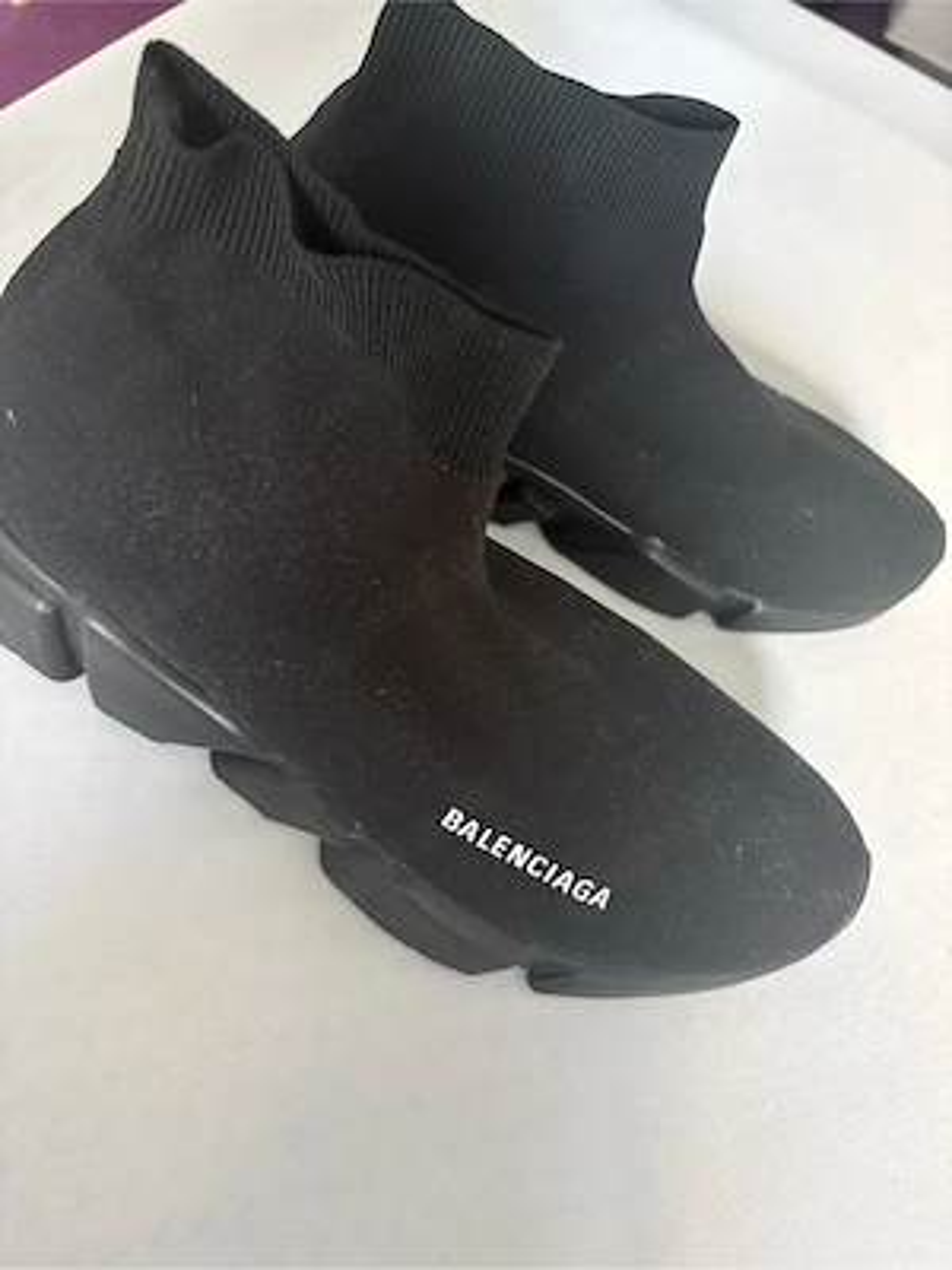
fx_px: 953
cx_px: 476
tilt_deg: -55.9
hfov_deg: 53.1
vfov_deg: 67.3
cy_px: 635
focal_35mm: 26
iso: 500
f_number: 1.6
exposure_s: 1/55
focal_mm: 5.96
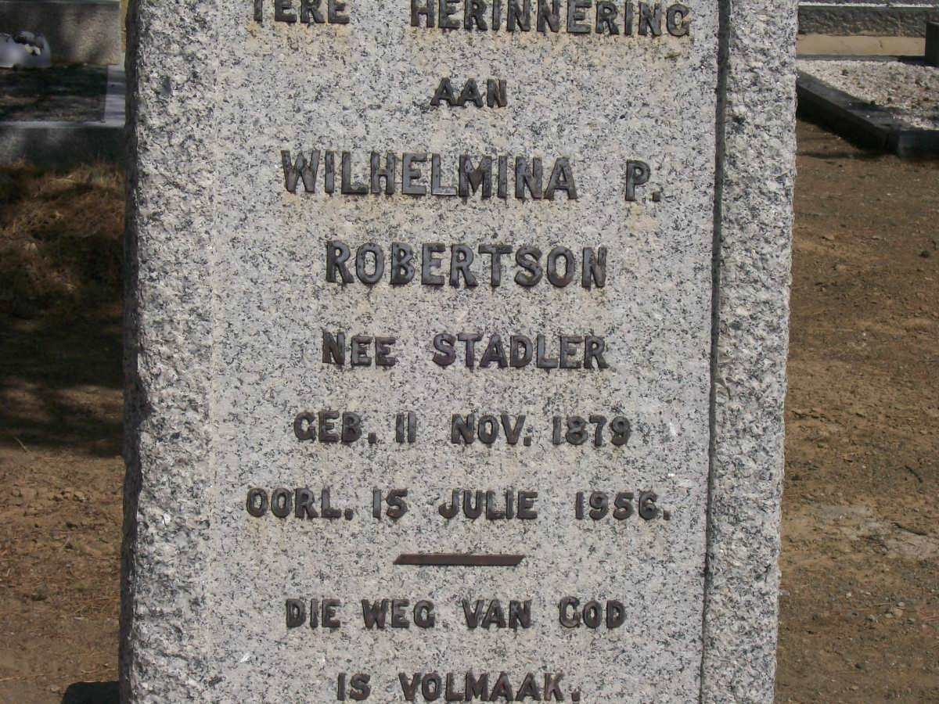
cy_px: 352
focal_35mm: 87
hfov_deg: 22.5
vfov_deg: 17.0
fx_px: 2360
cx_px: 470
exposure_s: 1/700
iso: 80
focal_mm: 14.3
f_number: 7.6
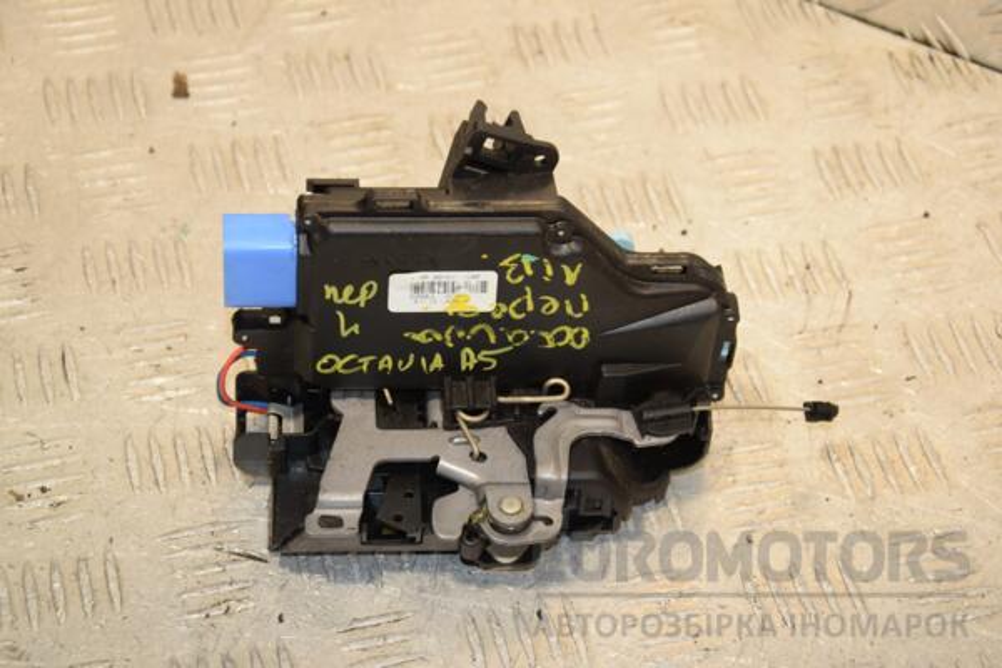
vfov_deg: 14.7
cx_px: 501
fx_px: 2588
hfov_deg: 21.9
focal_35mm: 93
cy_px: 334
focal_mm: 62
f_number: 7.1
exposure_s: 1/200
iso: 800
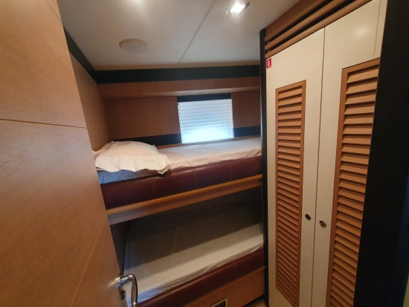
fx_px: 154
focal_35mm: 13
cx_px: 204
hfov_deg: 106.2
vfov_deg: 90.0
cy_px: 154
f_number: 2.2
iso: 320
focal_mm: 1.8
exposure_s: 1/40
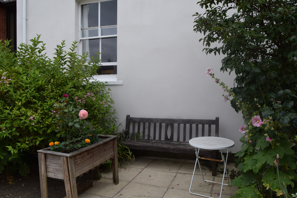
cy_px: 99
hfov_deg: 67.4
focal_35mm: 27
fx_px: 223
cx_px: 148
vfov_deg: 47.9
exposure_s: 1/250
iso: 200
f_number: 8
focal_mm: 18
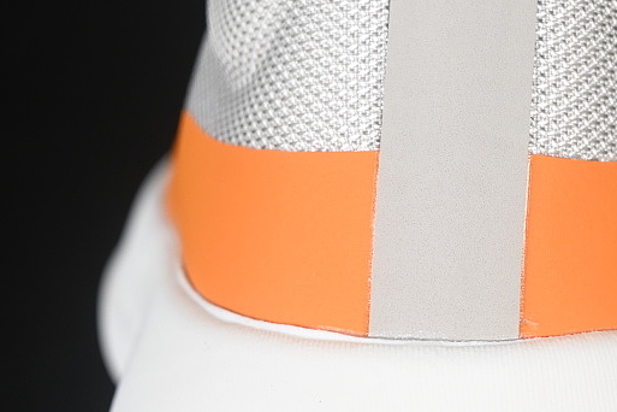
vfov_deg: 8.7
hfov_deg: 13.0
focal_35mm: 158
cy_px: 133
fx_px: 2708
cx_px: 443
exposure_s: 1/80
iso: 160
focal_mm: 50
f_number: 7.1
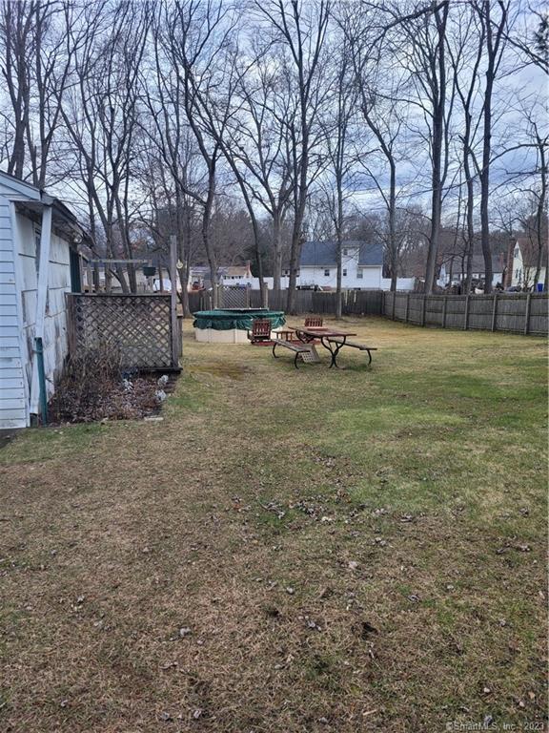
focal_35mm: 26
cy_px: 366
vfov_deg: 67.3
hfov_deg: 53.1
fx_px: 550
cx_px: 274
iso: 40
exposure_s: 1/1053
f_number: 1.8
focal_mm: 5.4
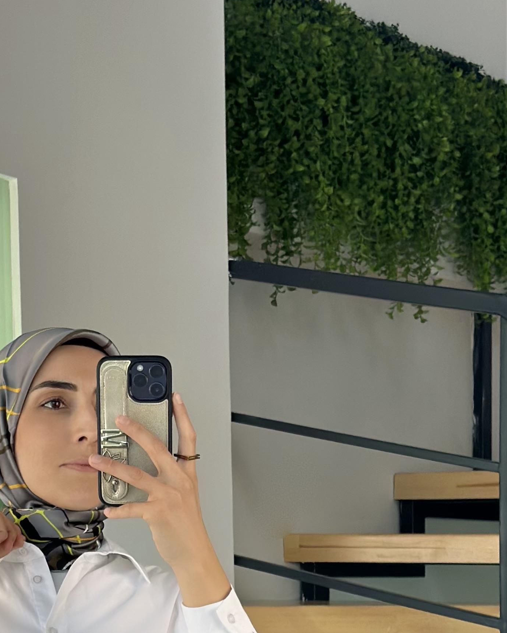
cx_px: 103
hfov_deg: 13.9
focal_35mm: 110
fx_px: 2063
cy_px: 688
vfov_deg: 16.9
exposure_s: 1/439
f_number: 1.78
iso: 80
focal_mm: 6.86
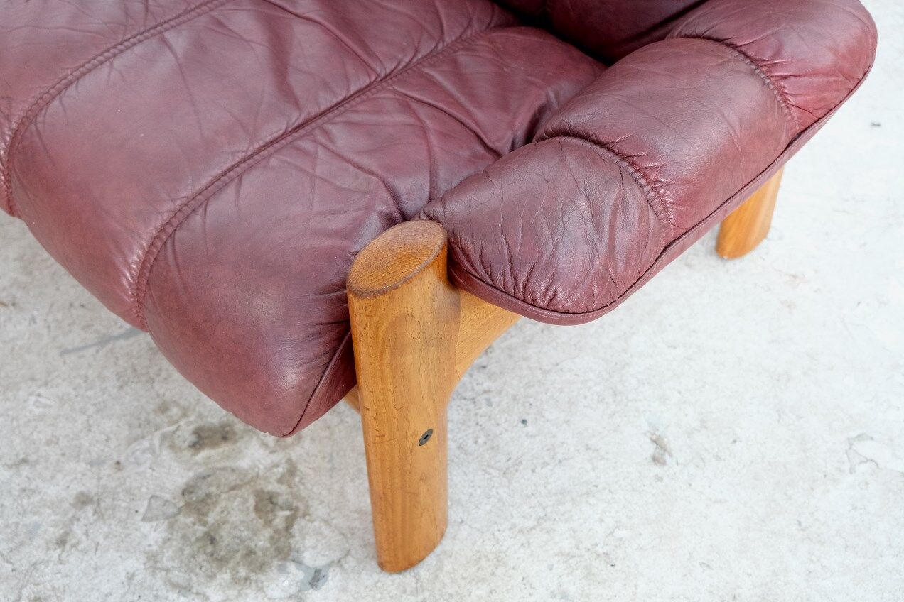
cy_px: 301
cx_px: 452
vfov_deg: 32.6
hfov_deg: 47.4
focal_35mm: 41
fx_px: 1029
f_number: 4
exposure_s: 1/40
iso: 2500
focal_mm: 27.5
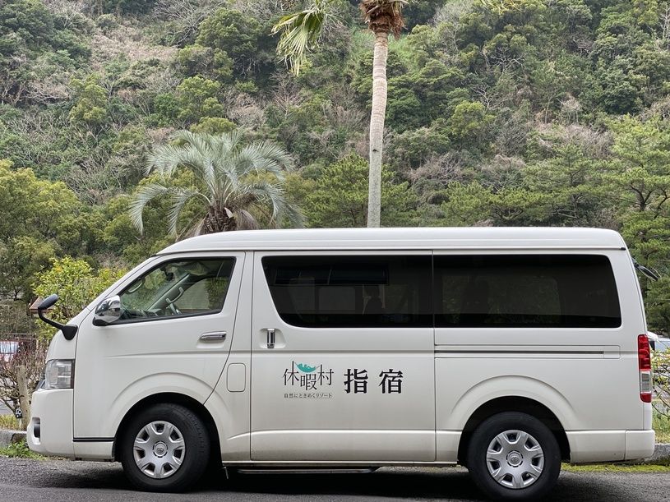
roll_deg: -0.6
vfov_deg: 28.0
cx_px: 335
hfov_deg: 36.8
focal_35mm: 52
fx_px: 1006
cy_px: 251
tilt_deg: +3.9
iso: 20
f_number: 2
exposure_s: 1/249
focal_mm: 6
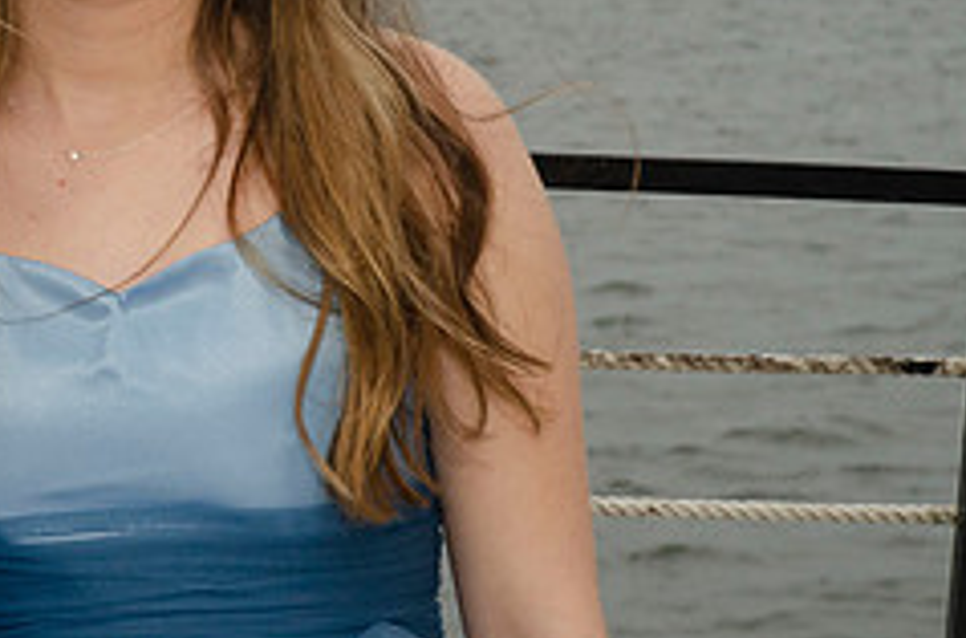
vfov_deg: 8.4
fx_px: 4306
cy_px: 81
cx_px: -81
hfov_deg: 12.6
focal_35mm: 161
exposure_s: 1/250
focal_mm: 44
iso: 400
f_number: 6.3
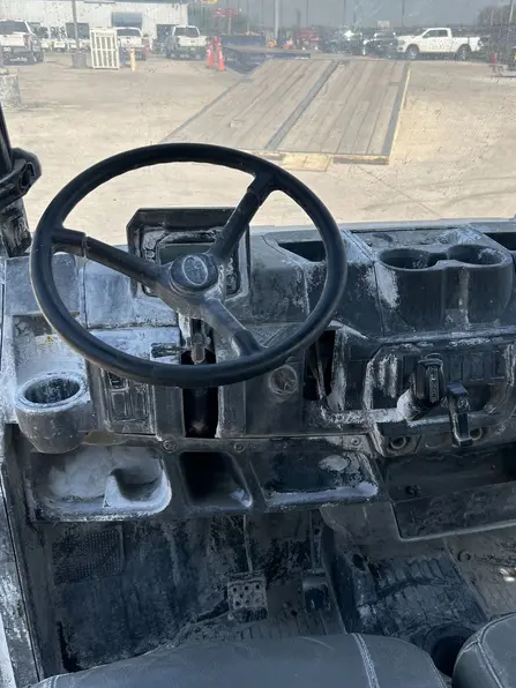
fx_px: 636
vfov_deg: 56.8
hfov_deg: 44.1
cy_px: 330
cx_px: 286
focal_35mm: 32
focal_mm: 5.7
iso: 50
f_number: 1.5
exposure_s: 1/2695
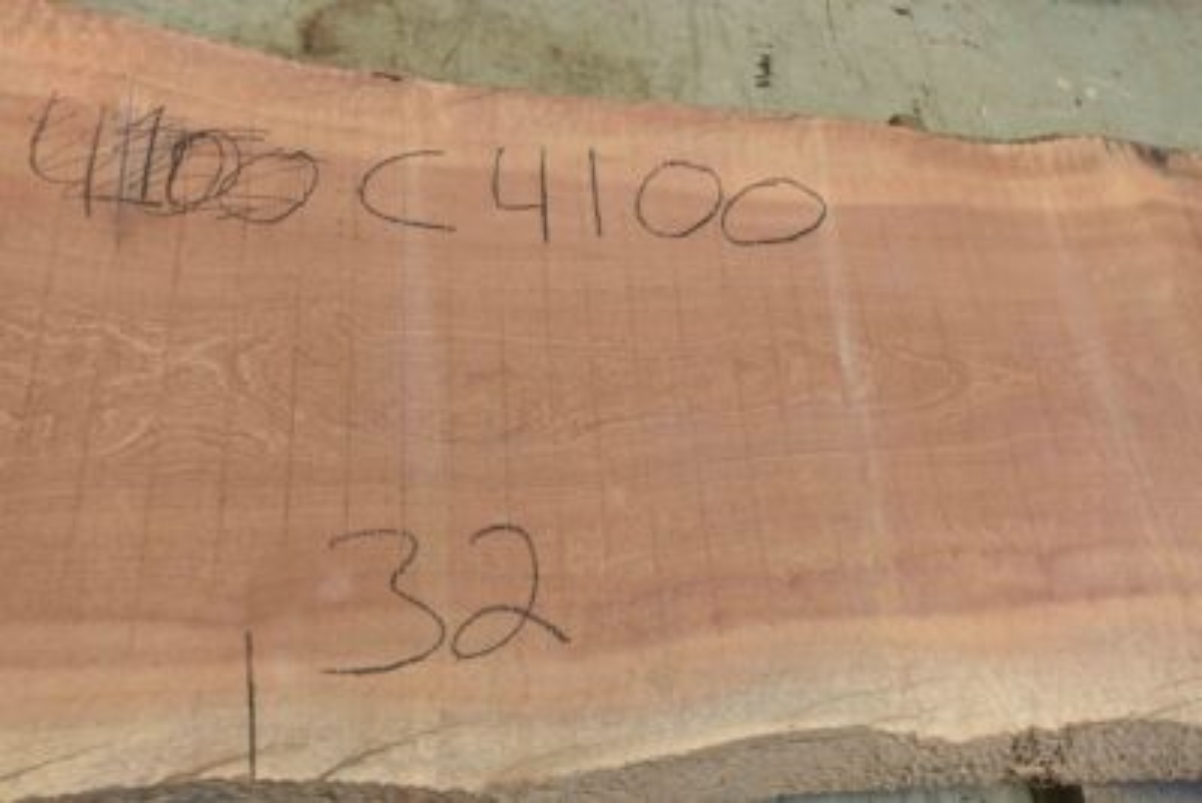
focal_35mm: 32
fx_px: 1069
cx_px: 601
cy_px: 402
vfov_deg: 41.1
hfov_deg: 58.7
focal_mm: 32
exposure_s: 1/125
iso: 400
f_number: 5.6
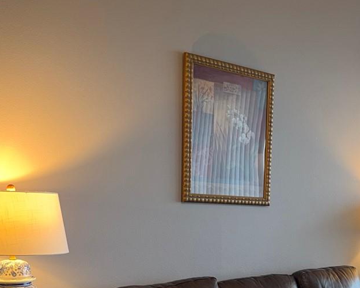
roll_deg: -2.1
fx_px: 639
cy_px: 280
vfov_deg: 24.4
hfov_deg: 29.7
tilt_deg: -7.9
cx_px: 347
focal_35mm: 60
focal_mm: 6.76
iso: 64
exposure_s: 1/20
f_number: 1.78
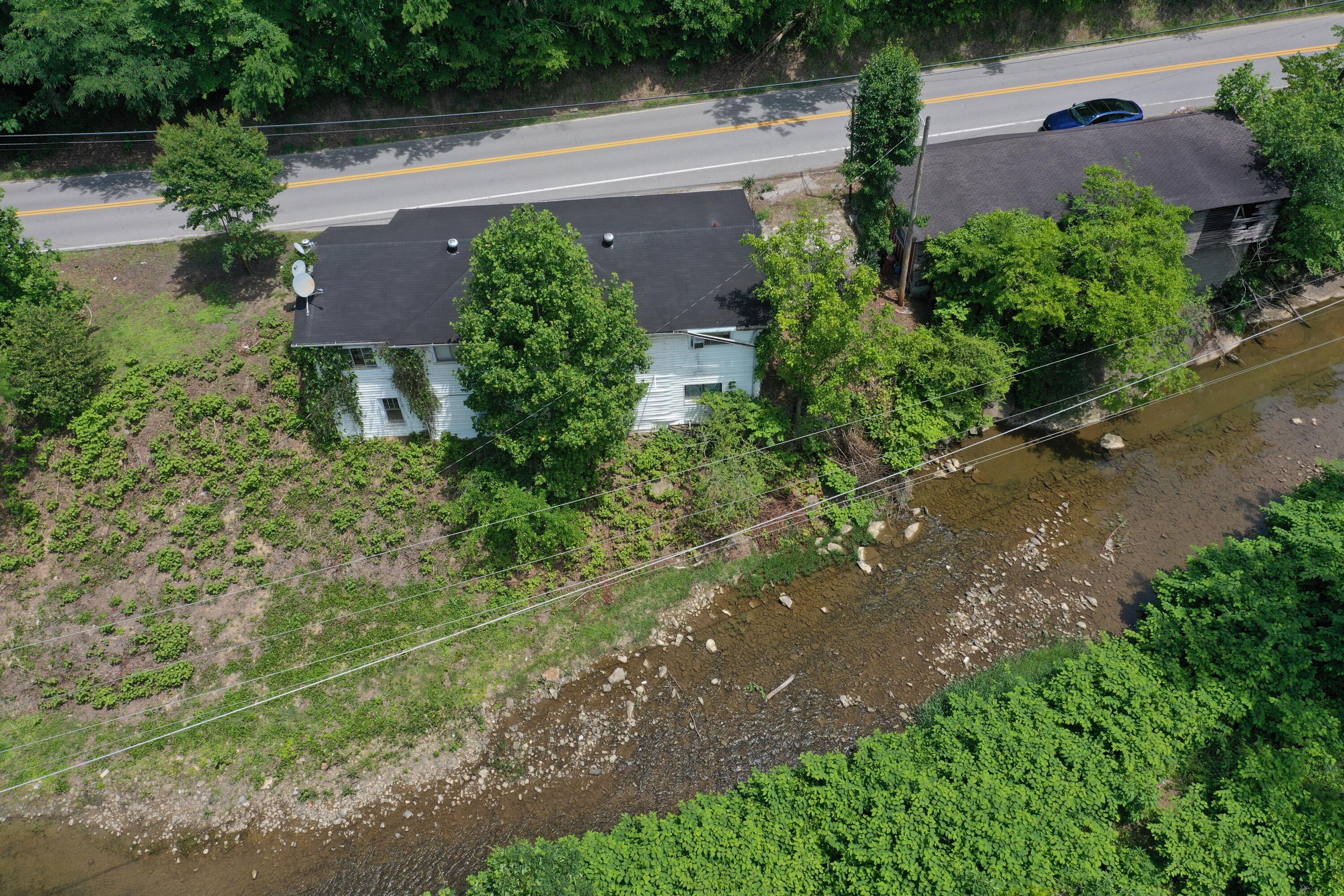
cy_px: 448
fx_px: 1045
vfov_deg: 46.4
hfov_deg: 65.5
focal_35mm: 28
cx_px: 672
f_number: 6.3
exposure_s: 1/320
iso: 100
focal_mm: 10.26
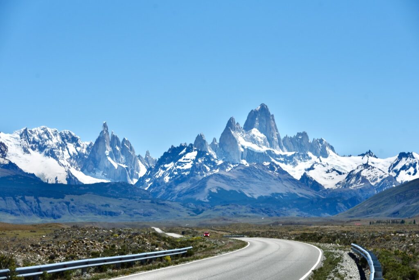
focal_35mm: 116
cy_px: 140
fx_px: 1350
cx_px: 210
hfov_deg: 17.6
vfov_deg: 11.8
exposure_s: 1/2500
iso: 160
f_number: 8
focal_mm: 116
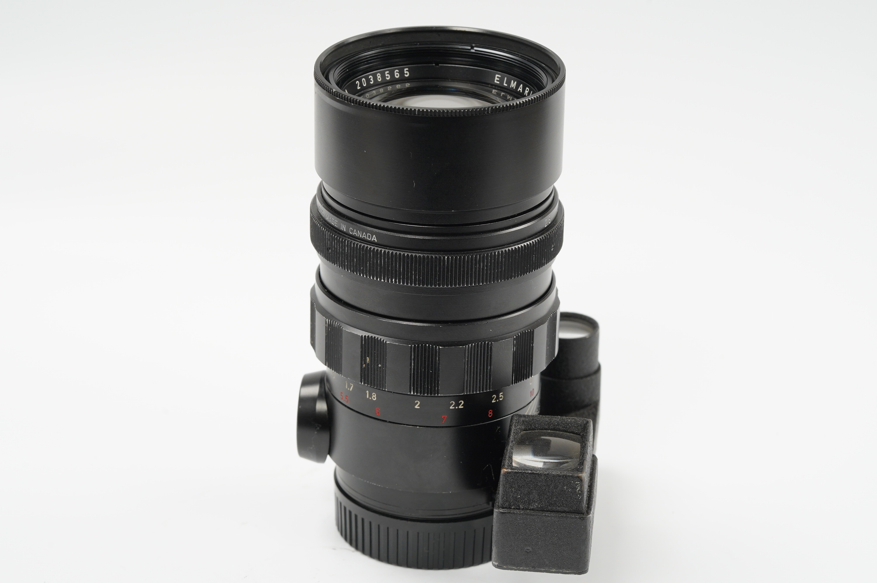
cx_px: 438
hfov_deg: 22.6
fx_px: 2191
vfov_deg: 15.2
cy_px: 292
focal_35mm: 90
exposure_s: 1/10
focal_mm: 90
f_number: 11
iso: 1000
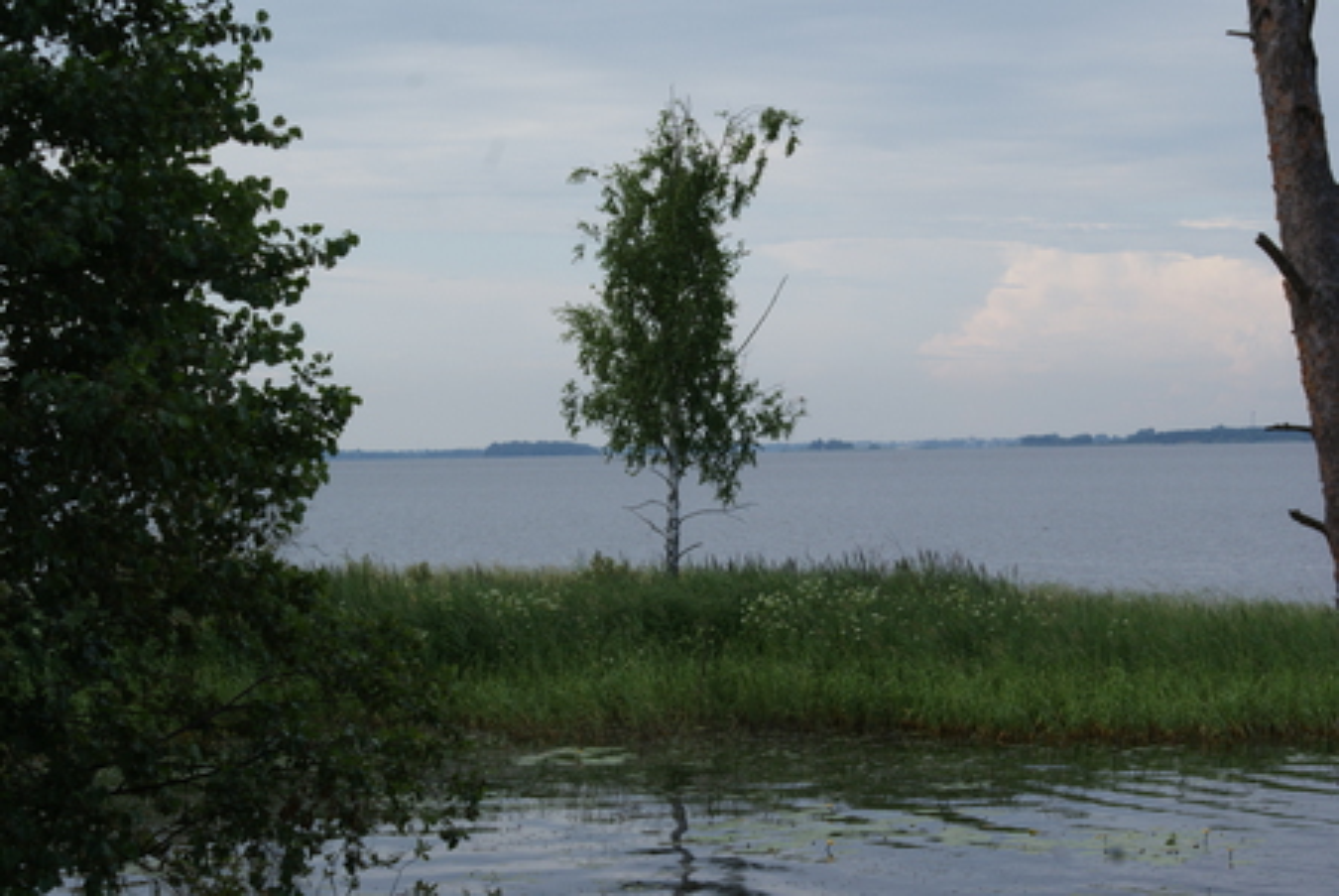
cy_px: 448
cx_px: 670
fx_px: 3351
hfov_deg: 22.6
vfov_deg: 15.2
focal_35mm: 90
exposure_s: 1/160
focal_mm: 60
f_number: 13
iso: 200
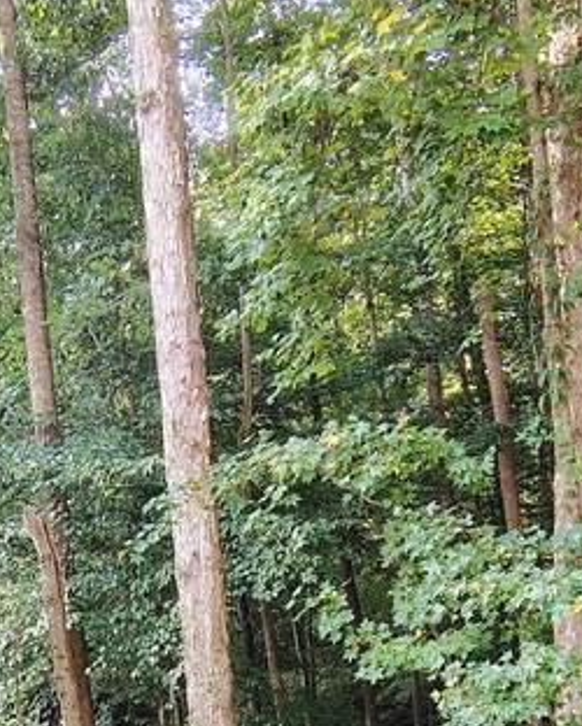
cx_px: 221
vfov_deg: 34.8
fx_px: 1032
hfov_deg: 31.4
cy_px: 742
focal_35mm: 48
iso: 185
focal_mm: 2.13
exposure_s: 1/60
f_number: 2.2
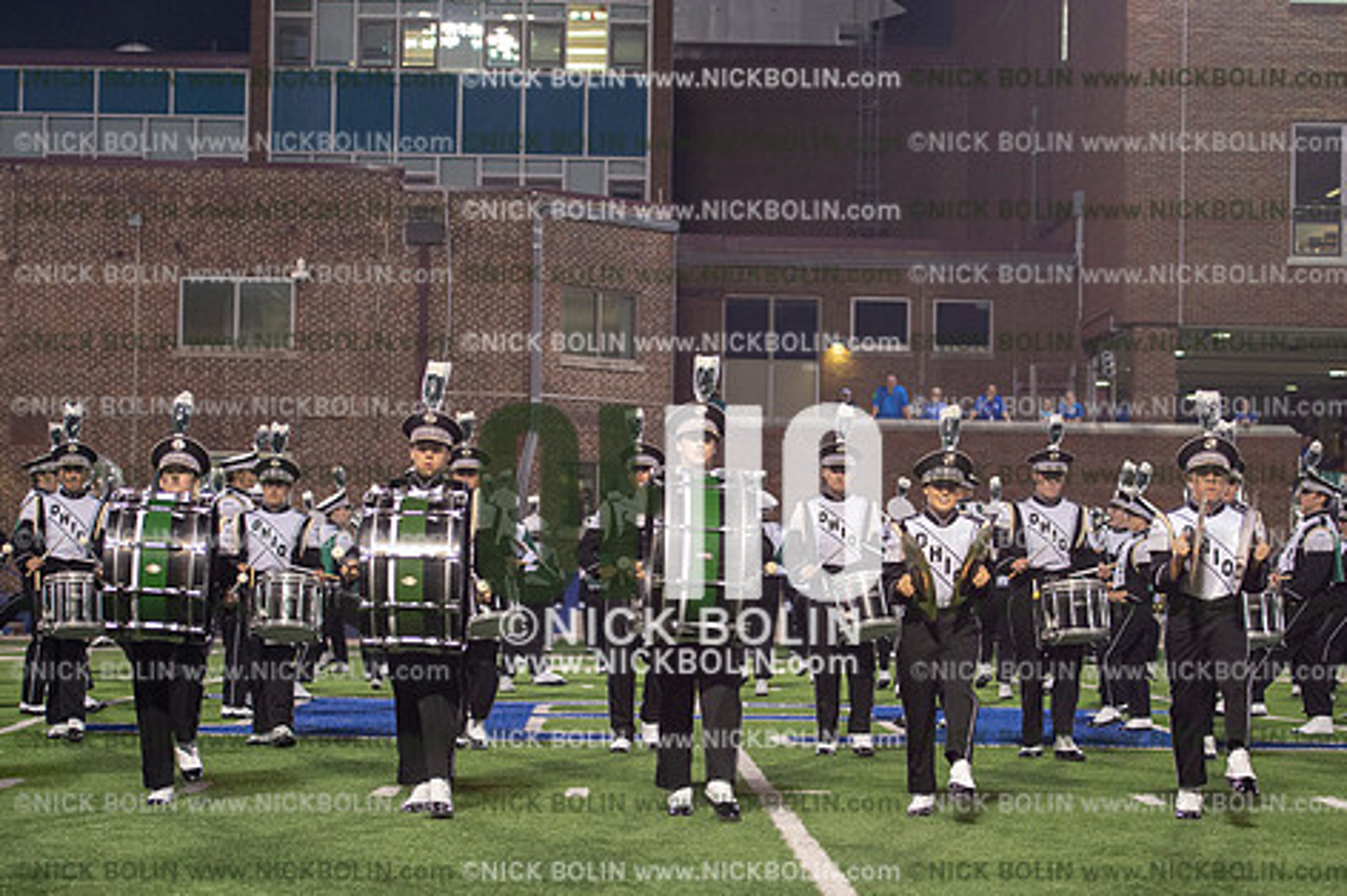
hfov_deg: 23.7
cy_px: 539
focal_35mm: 86
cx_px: 679
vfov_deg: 15.9
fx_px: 3215
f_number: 2.8
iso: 4000
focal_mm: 70
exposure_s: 1/320
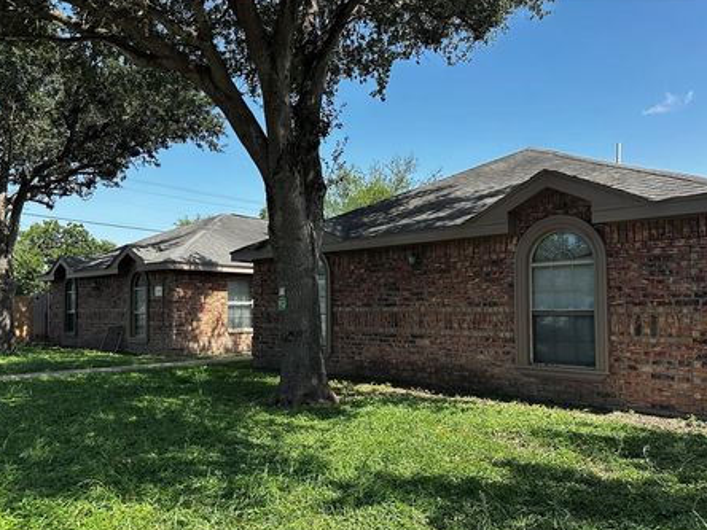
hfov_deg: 65.3
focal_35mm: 27
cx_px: 355
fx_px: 551
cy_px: 289
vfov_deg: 51.3
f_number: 1.78
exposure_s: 1/2070
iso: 80
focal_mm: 6.86
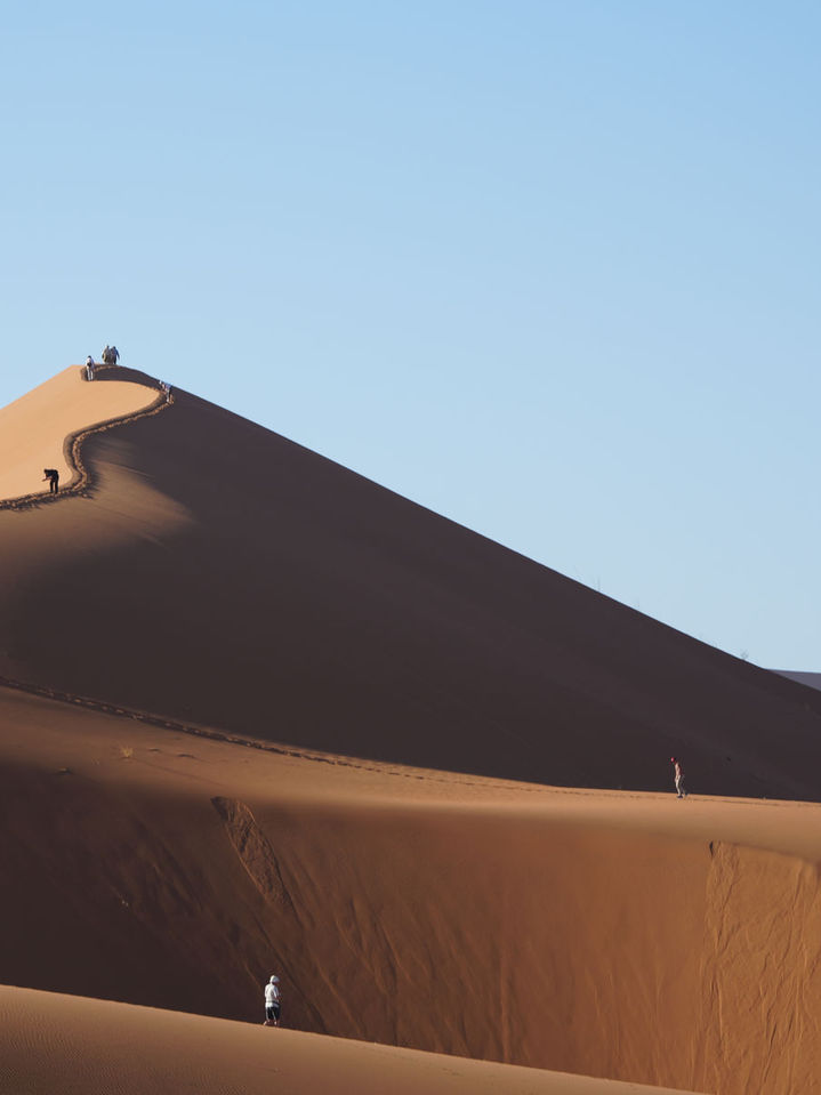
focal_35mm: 292
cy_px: 534
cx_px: 210
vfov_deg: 6.8
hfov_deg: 5.1
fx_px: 9236
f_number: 8
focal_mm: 182
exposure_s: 1/320
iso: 100
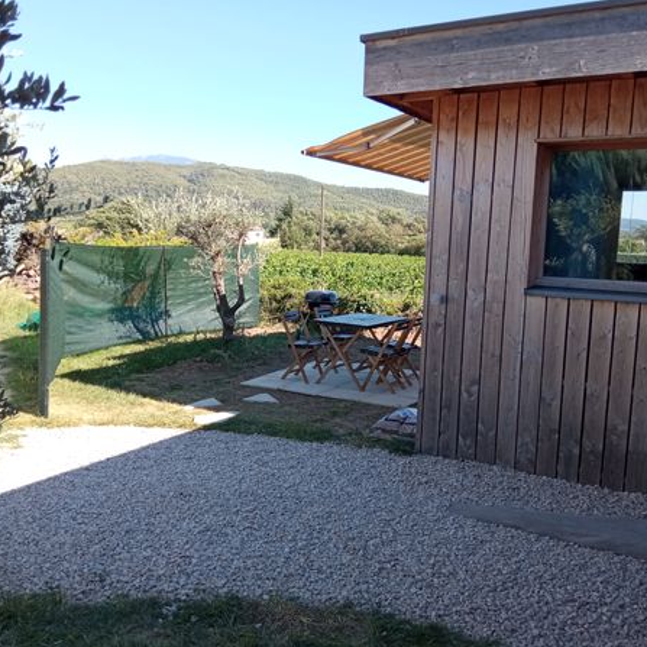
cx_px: 304
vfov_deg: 51.1
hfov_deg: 51.1
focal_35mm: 32
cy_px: 324
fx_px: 677
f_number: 2.2
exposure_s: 1/421
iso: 111
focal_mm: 3.79
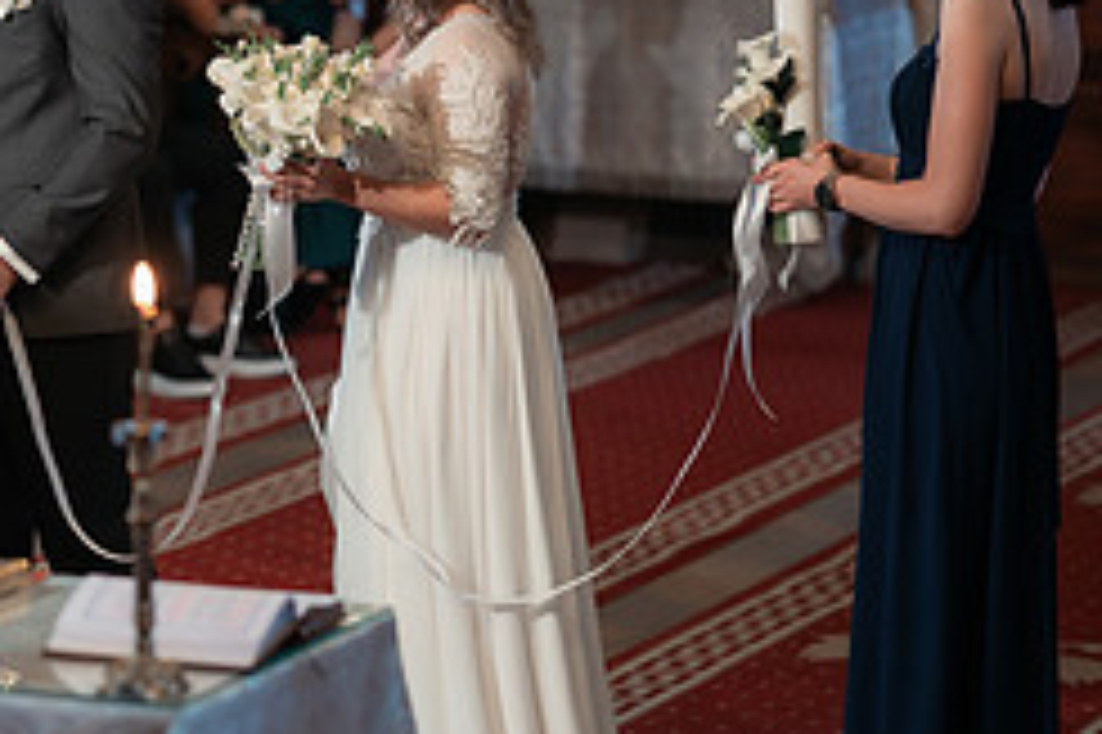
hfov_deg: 10.1
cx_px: -40
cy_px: 446
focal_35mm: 201
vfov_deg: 6.8
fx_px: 6148
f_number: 1.8
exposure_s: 1/250
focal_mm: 85
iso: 1600
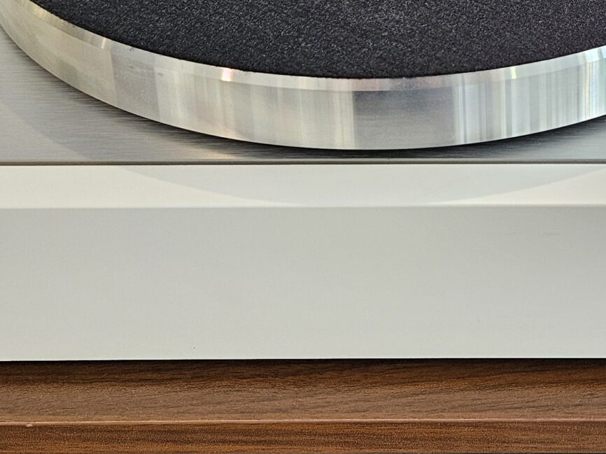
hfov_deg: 27.9
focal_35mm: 68
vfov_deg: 21.3
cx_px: 498
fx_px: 1190
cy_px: 90
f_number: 1.8
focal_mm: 5.4
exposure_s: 1/100
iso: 100
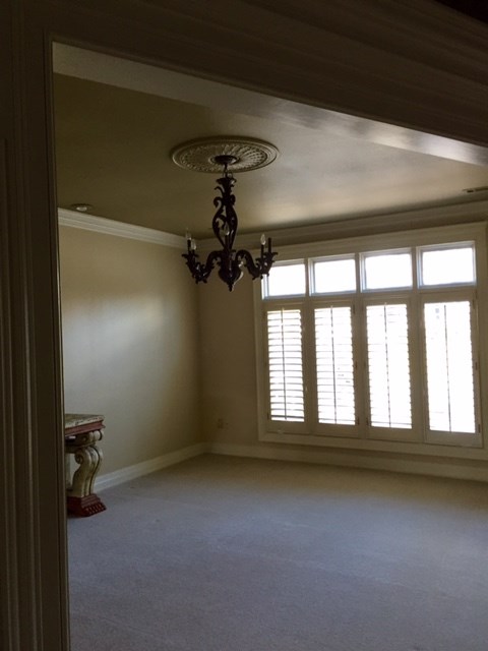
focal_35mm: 29
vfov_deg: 61.7
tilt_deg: +2.2
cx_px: 244
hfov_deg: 48.2
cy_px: 326
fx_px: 545
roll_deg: +1.2
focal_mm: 4.15
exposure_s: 1/30
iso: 100
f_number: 2.2
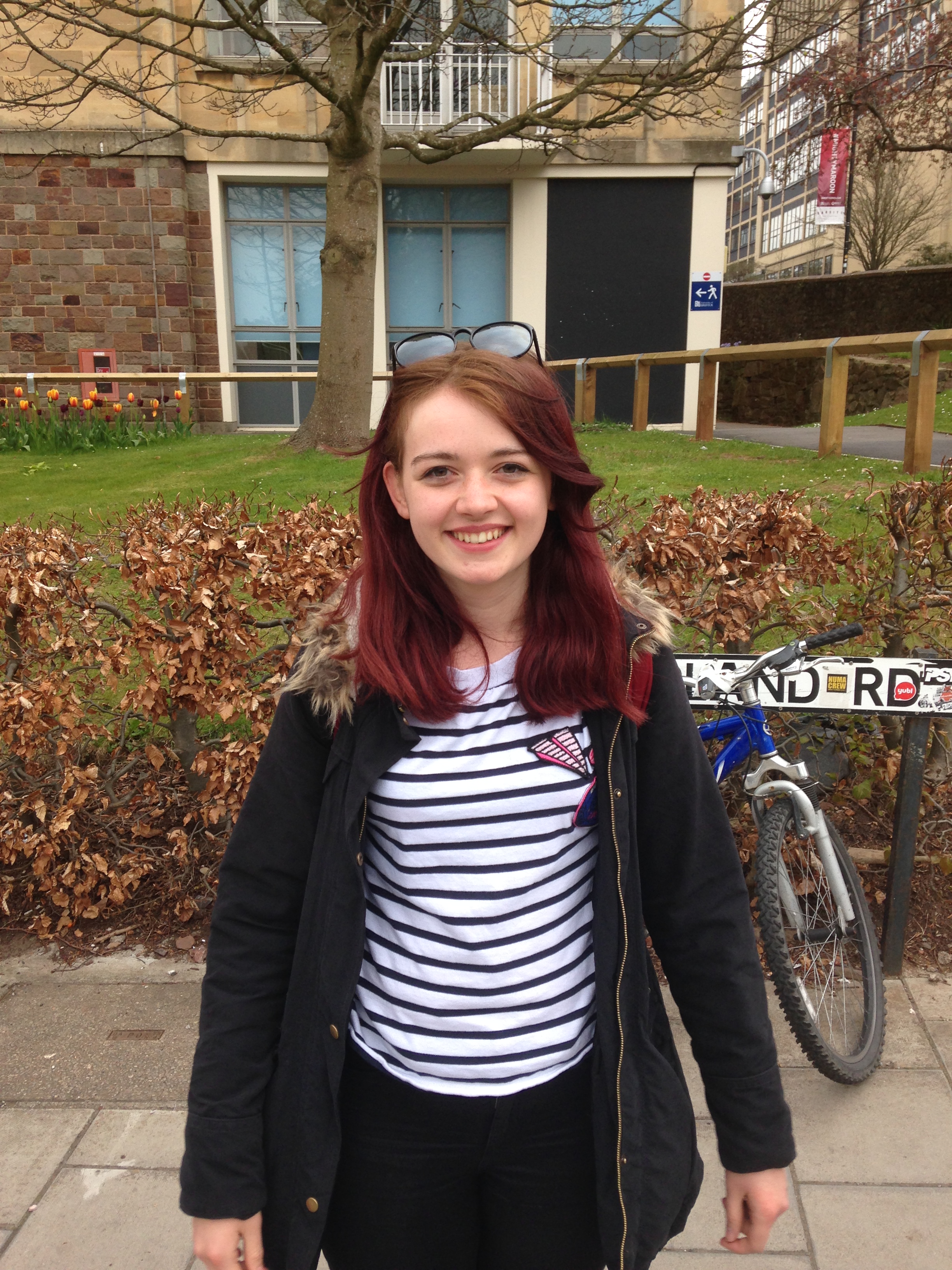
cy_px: 635
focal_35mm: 33
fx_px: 1210
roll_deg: +0.1
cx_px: 476
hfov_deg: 42.9
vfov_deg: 55.4
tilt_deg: -12.8
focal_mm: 4.12
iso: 50
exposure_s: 1/120
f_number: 2.4
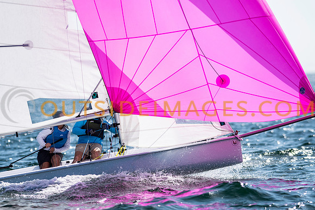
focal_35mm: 450
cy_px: 105
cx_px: 158
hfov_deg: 4.6
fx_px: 3938
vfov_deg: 3.1
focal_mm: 300
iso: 200
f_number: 5
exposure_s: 1/4000
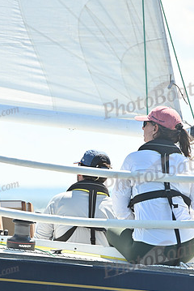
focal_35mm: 323
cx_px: 61
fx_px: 2606
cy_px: 227
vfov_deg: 6.4
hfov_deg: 4.3
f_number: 5
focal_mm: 200
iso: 250
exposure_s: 1/1250
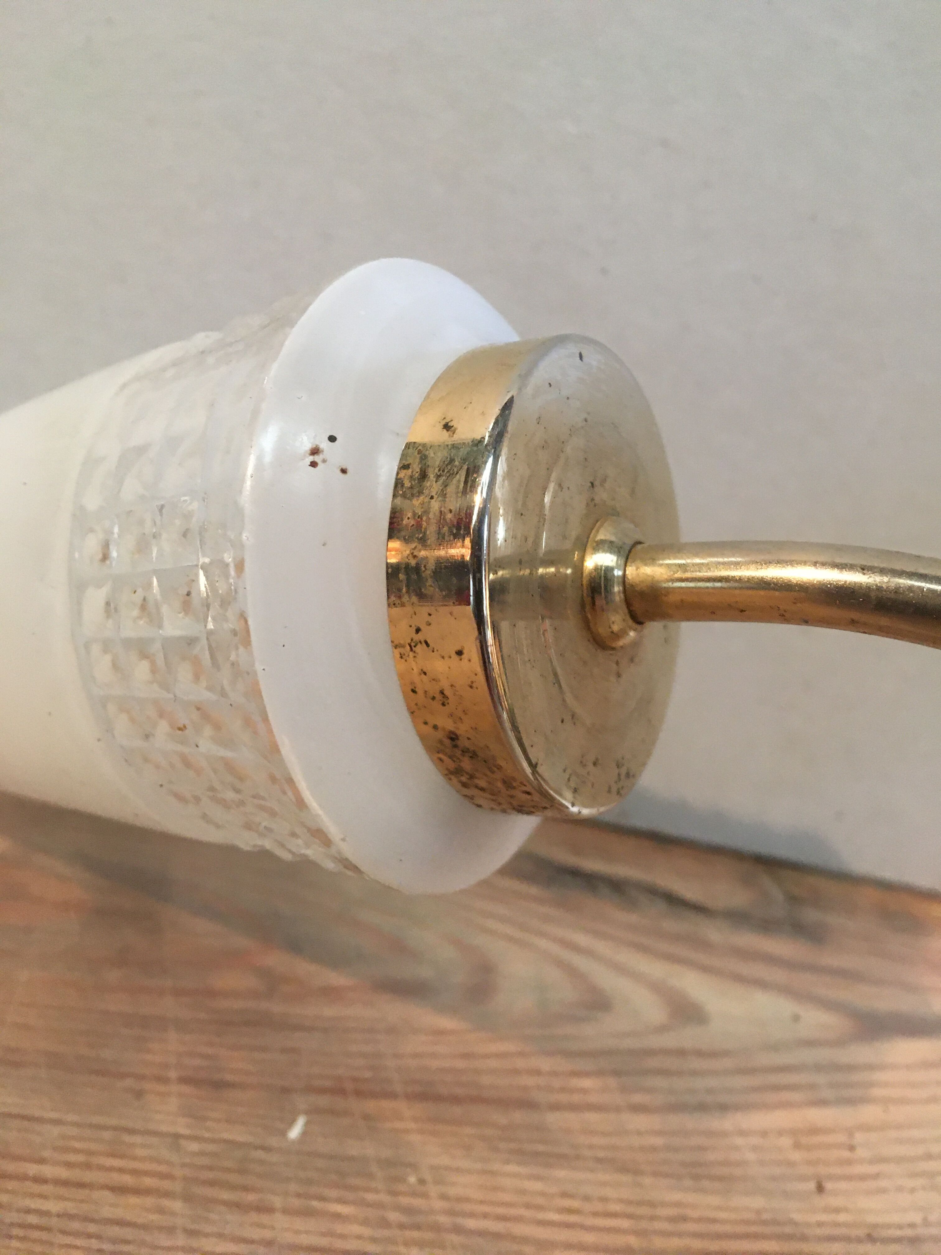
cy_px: 628
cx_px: 470
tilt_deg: -25.3
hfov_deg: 48.2
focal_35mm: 29
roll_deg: -20.9
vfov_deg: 61.7
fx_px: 1051
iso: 200
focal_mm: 4.15
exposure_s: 1/17
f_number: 2.2
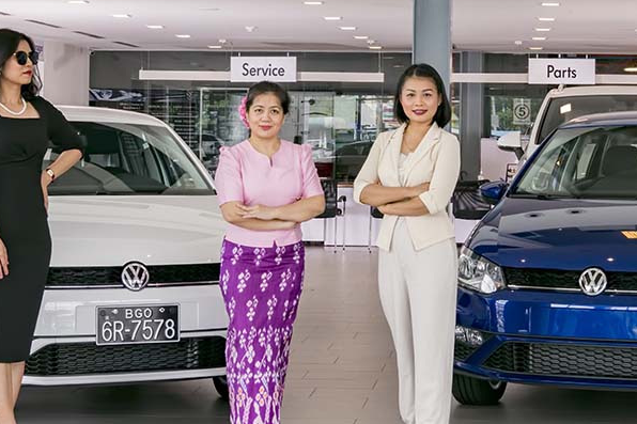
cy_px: 204
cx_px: 353
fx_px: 1026
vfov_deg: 23.4
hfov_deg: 34.5
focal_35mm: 58
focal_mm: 36
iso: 1250
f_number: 11
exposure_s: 1/250
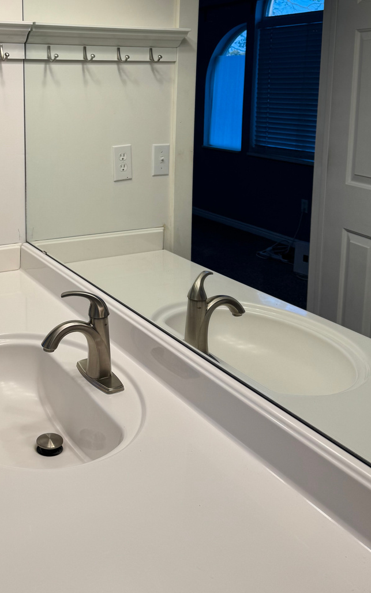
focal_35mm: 38
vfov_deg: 50.2
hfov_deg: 32.7
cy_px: 180
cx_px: 75
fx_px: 614
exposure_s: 1/207
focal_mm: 6.76
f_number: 1.78
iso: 64
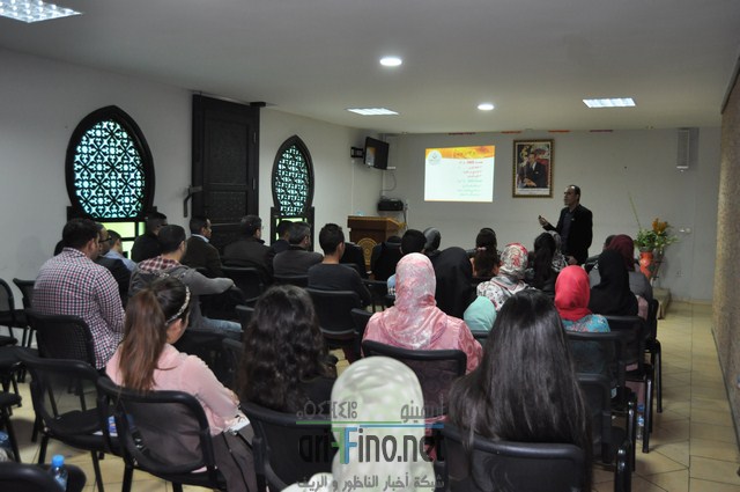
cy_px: 246
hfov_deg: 57.3
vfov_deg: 39.9
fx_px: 677
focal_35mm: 33
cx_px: 370
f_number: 3.5
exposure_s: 1/60
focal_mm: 22
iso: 800
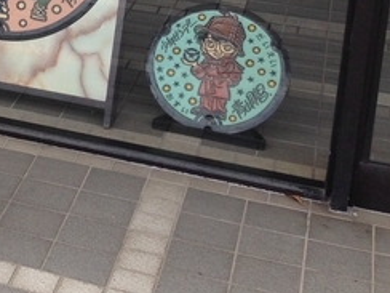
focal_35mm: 108
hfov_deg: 16.2
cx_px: -248
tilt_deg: -12.3
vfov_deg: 13.1
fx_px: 1217
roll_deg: -0.7
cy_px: -114
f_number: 2.4
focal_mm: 4.12
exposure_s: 1/387
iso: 50
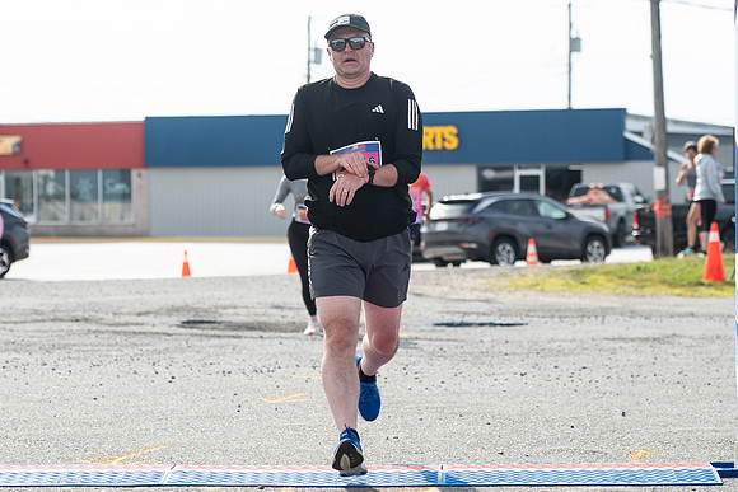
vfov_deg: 10.4
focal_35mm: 131
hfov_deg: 15.6
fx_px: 2692
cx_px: 369
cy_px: 174
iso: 250
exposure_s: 1/1600
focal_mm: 90
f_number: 4.5
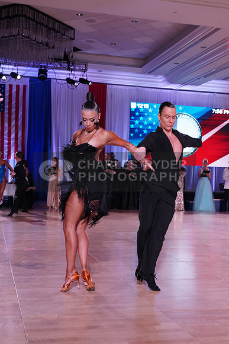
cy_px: 172
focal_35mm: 46
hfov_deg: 29.3
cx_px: 114
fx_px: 439
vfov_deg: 42.7
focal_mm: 46
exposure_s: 1/200
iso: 2000
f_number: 5.6
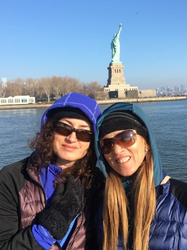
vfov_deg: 47.8
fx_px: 281
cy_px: 121
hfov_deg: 36.7
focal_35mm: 39
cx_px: 108
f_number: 2.2
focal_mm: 4.15
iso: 25
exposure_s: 1/962
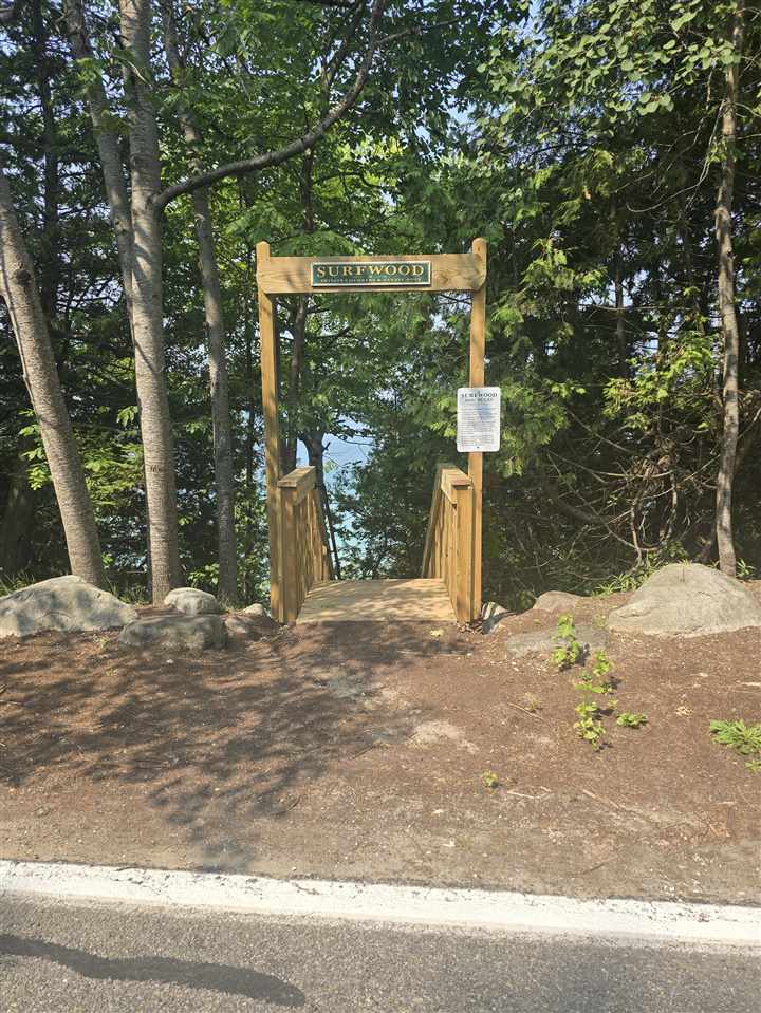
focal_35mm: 23
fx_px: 674
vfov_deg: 73.9
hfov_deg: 58.9
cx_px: 380
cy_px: 506
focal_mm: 6.3
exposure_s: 1/385
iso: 12
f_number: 1.7
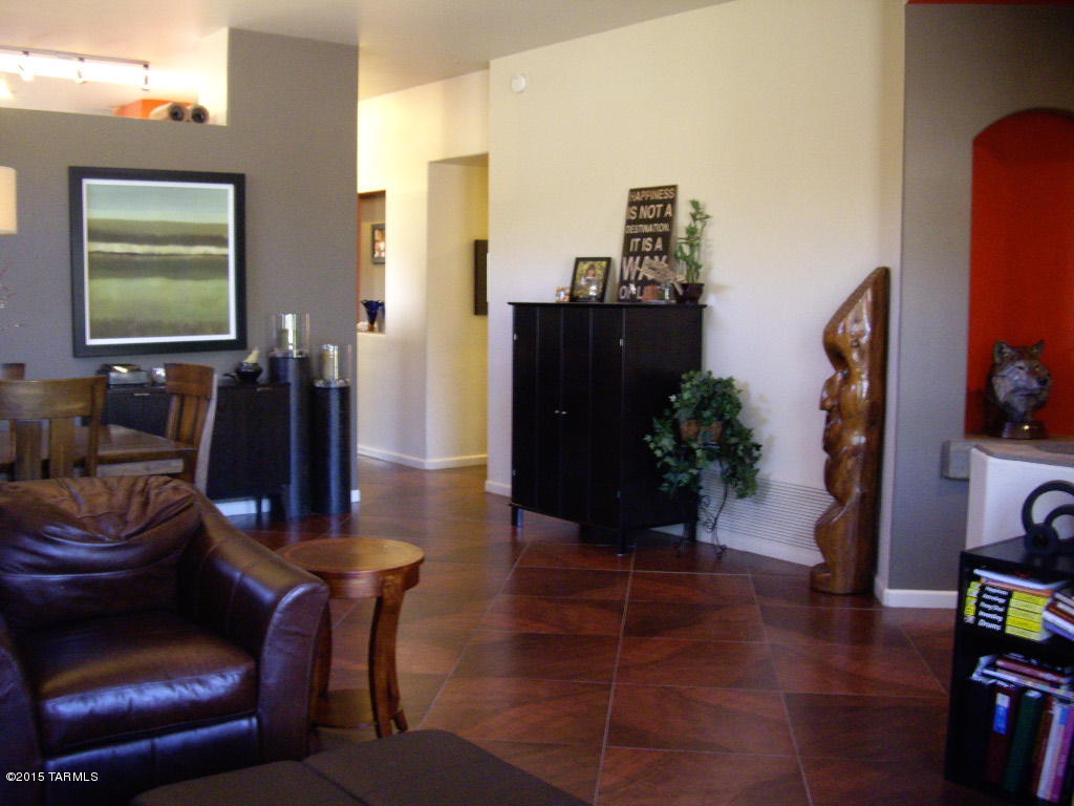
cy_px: 403
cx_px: 537
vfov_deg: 37.7
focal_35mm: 38
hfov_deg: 49.0
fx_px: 1179
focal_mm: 7.9
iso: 400
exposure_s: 1/10
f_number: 2.8
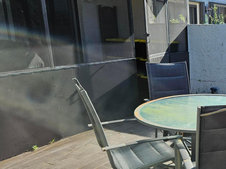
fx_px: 307
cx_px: 227
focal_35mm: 47
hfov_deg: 36.3
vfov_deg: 30.8
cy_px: 102
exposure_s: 1/1429
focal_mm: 5.4
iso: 32
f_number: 1.8
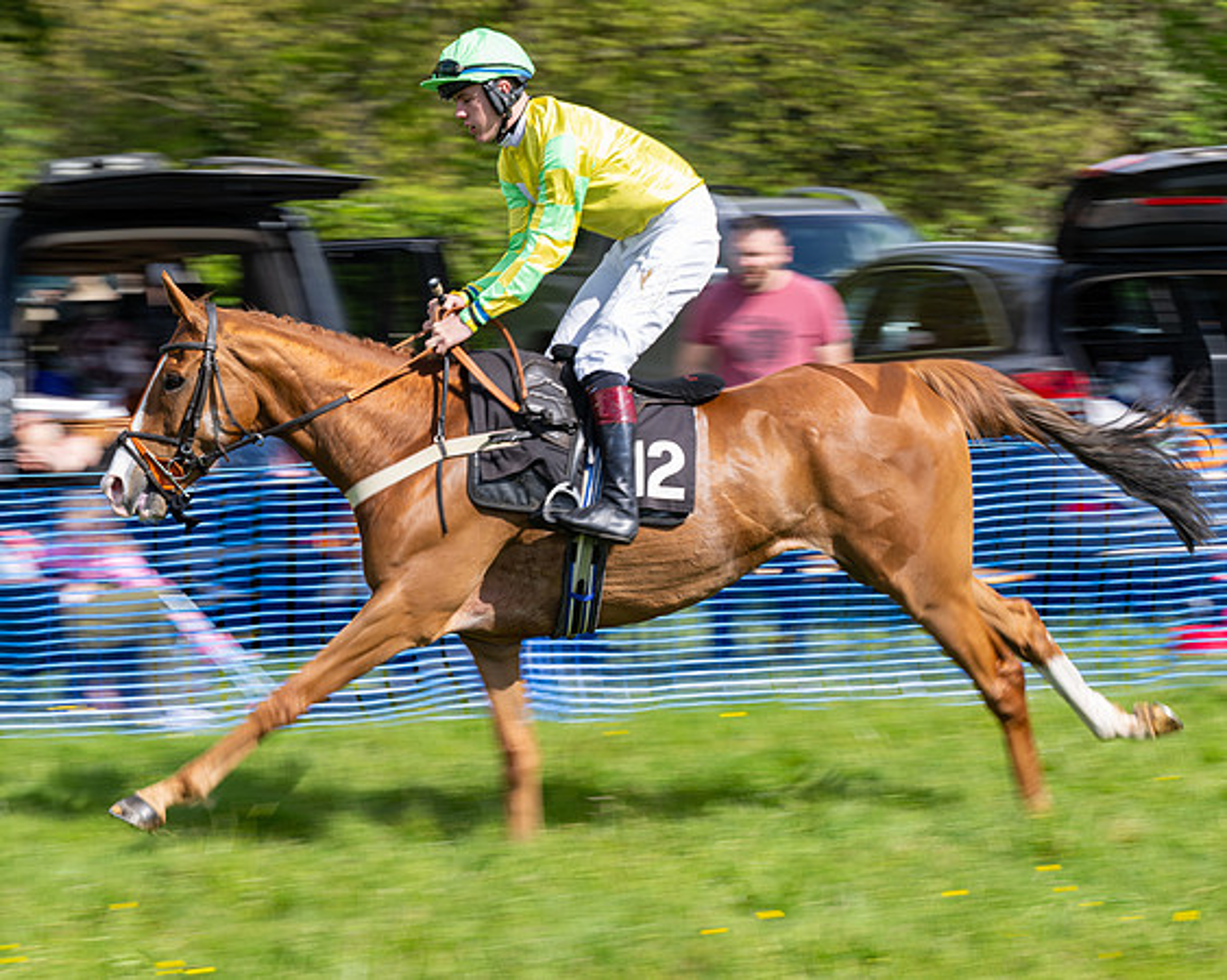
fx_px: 5341
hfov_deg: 13.1
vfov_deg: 10.5
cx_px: 677
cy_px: 495
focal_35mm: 147
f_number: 8
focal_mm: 120
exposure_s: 1/160
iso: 100
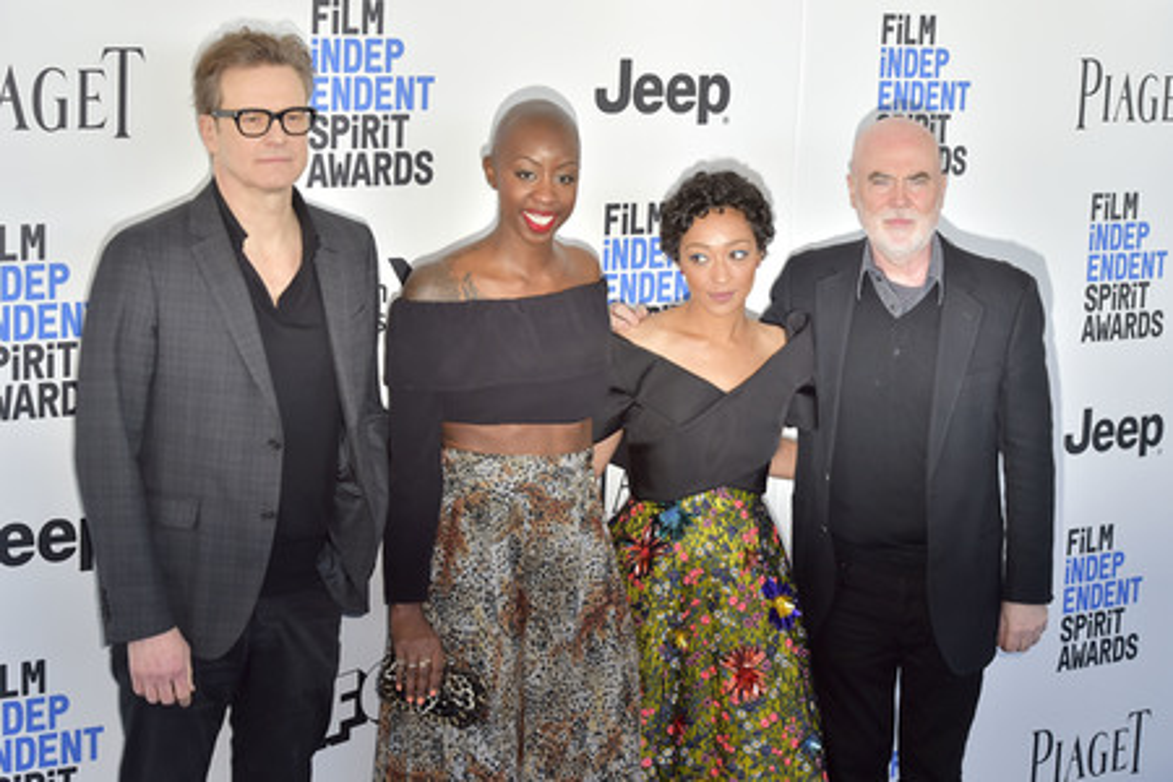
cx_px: 586
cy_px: 391
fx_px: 2281
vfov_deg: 19.5
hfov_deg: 28.8
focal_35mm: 70
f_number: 6.3
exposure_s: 1/320
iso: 500
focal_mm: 70
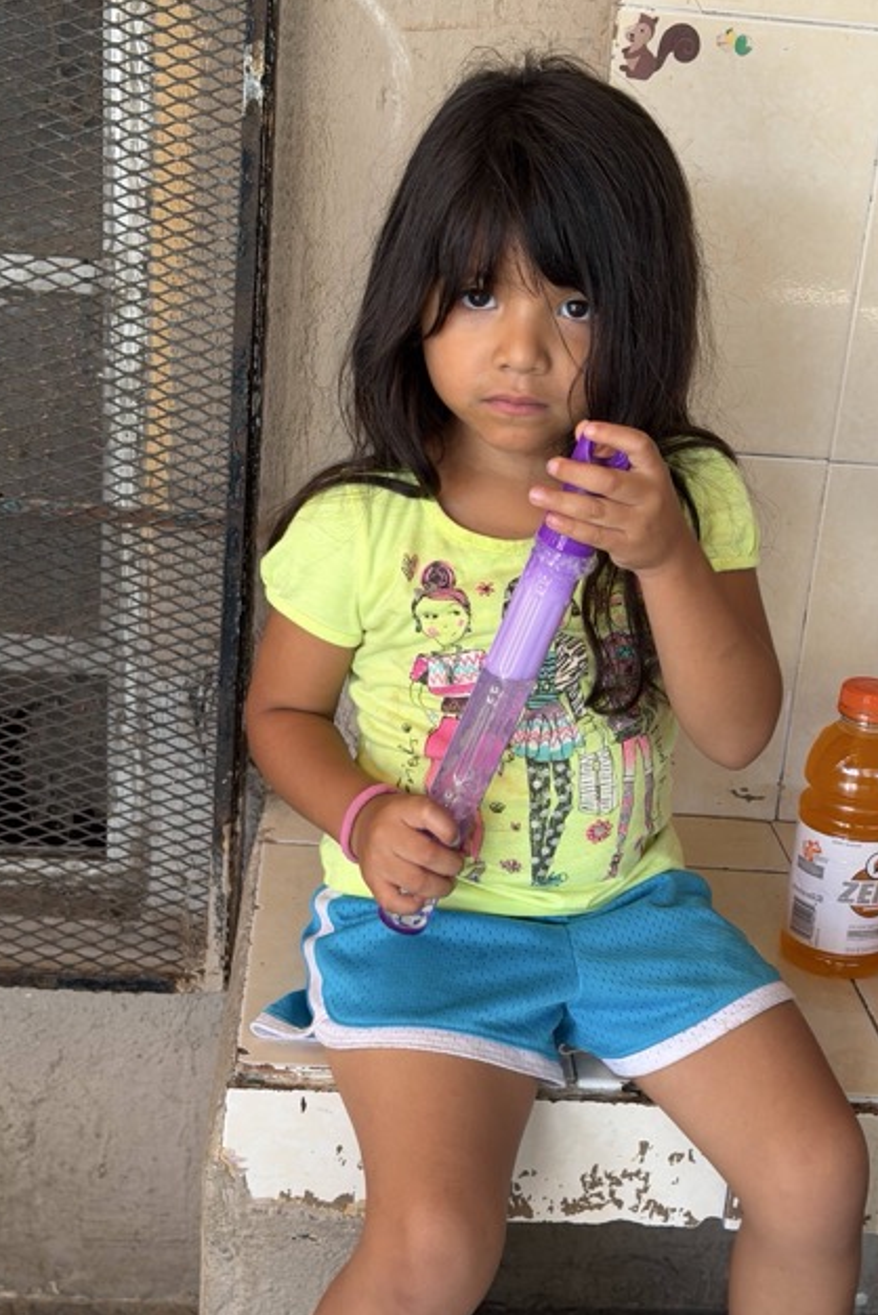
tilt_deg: -20.3
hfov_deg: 26.5
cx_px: 477
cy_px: 660
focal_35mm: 51
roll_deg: -0.7
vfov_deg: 38.9
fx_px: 1864
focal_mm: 6.76
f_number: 1.78
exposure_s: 1/121
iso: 64
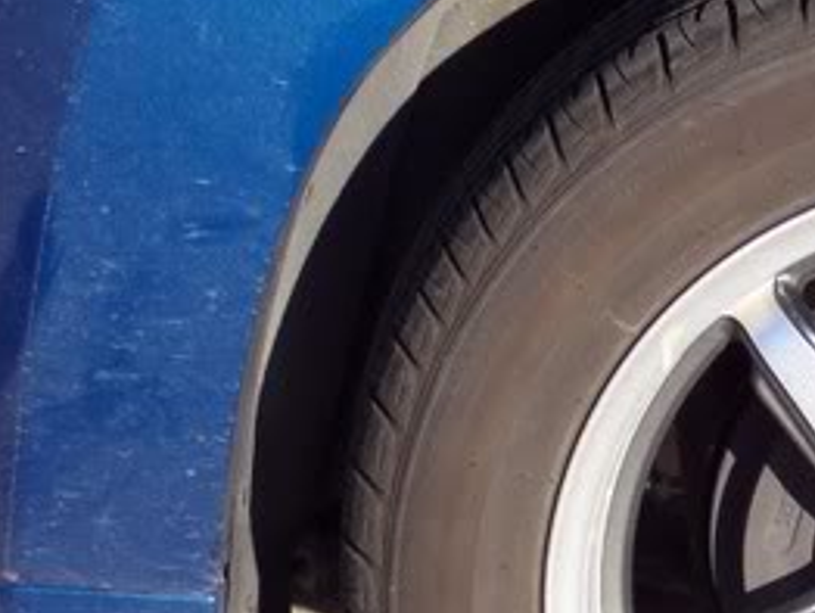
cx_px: 986
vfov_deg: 5.4
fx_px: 6551
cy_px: 246
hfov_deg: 7.1
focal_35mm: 278
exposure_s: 1/250
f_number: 4.8
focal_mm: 24
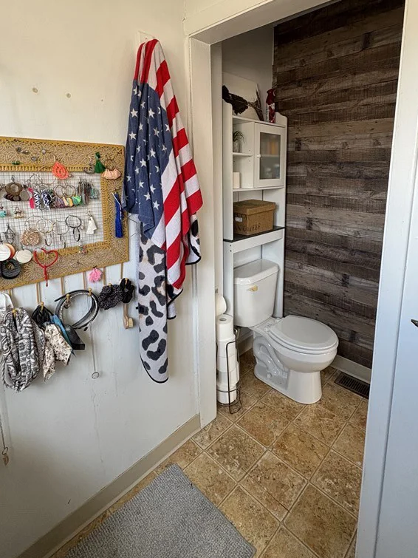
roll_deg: +0.3
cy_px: 219
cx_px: 225
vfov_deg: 83.5
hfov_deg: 68.6
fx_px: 306
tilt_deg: -9.6
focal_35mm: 19
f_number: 2.2
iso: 160
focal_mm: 2.22
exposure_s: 1/99
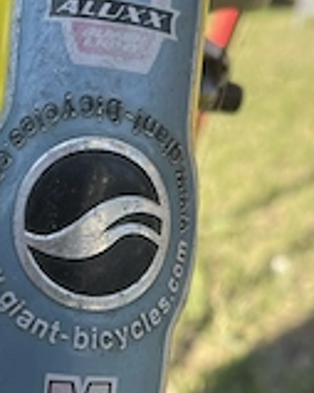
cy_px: 299
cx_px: 178
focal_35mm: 64
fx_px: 744
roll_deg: +1.8
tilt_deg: -22.3
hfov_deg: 23.8
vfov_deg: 29.1
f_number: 1.6
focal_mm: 4.2
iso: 32
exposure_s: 1/729
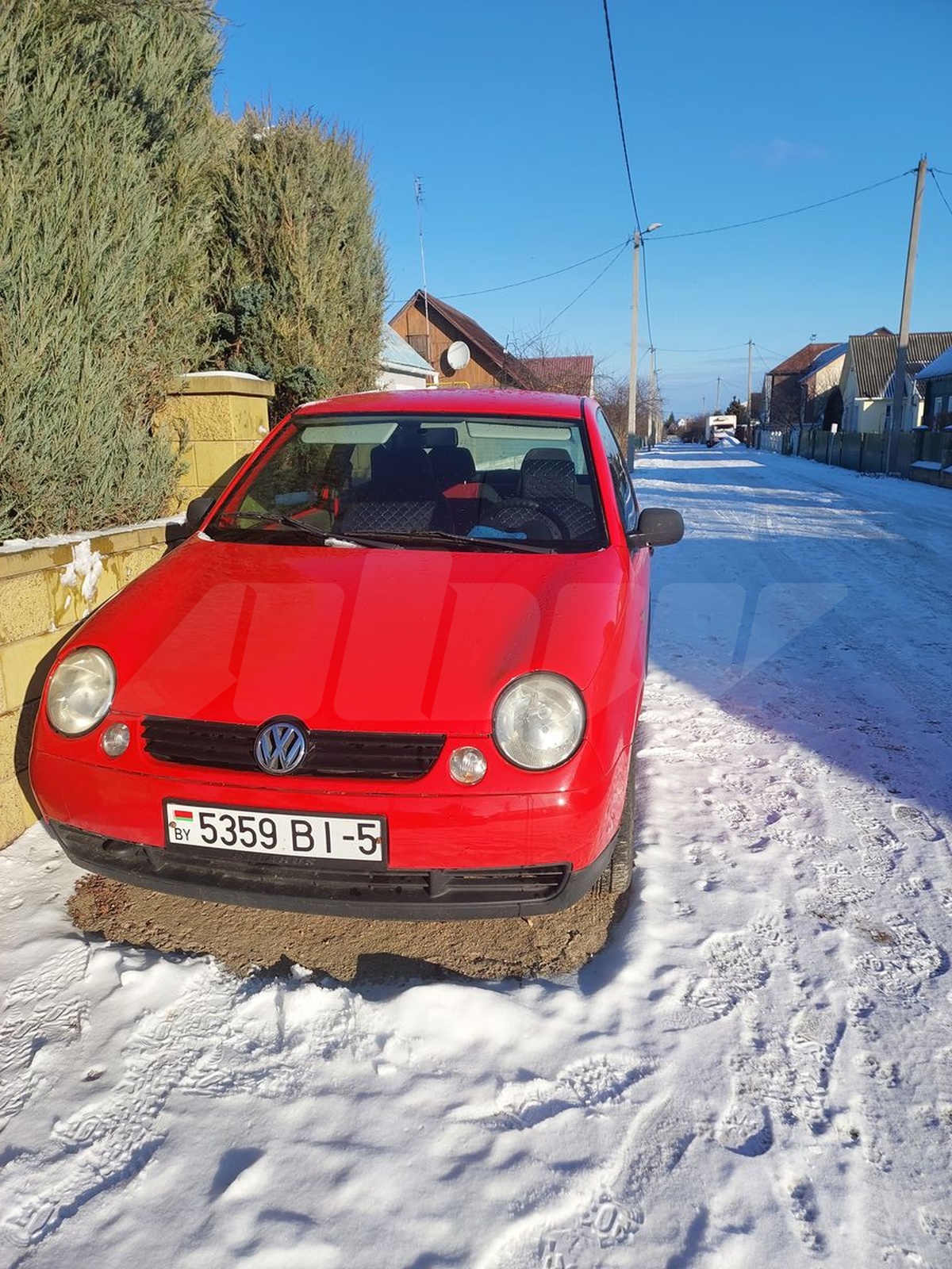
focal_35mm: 28
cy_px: 634
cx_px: 476
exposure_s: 1/711
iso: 20
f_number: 1.8
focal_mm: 5.32
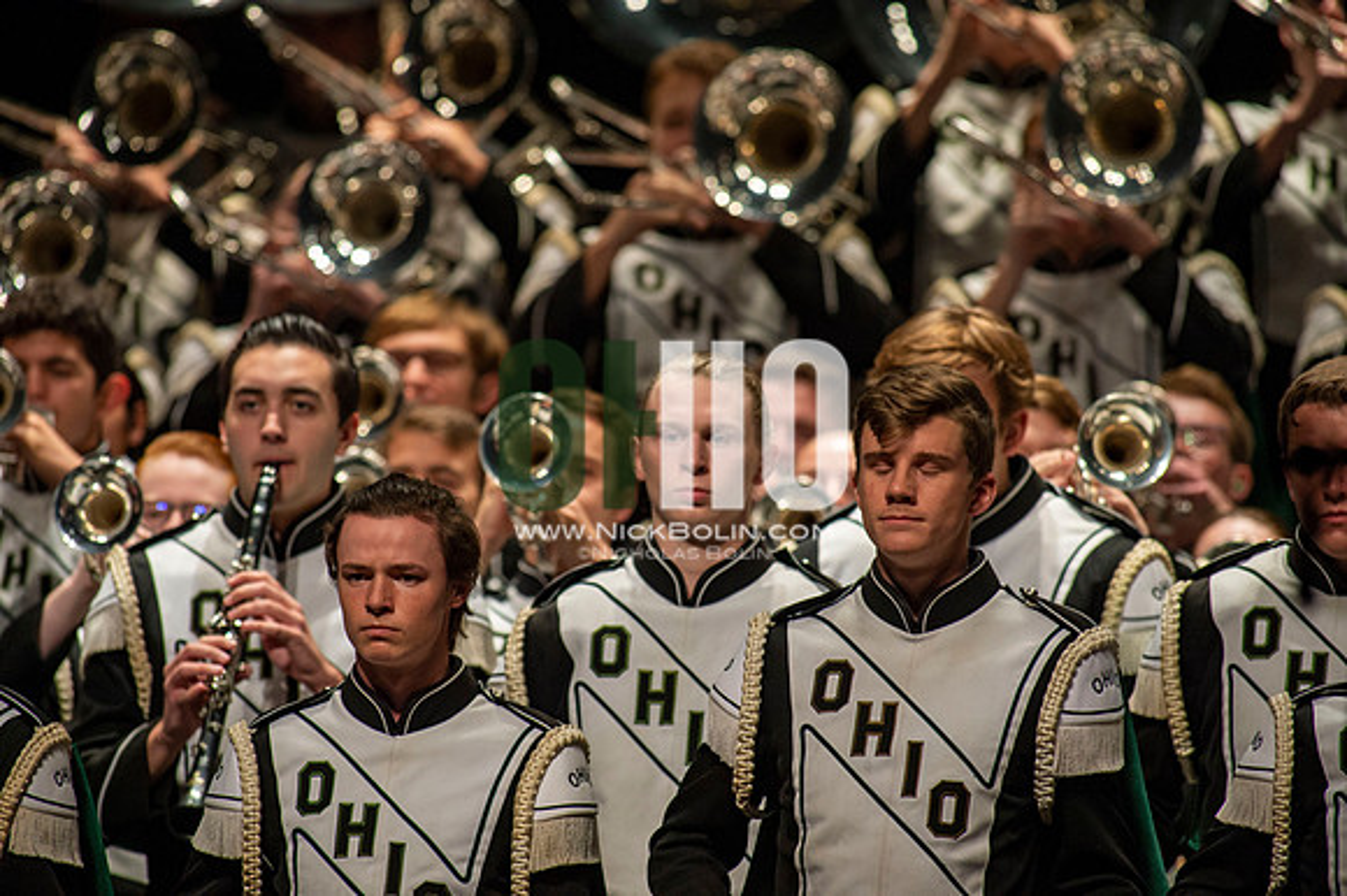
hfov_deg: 3.4
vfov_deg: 2.3
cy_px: 448
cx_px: 674
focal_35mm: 600
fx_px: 22436
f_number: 5.6
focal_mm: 600
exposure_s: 1/500
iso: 2000
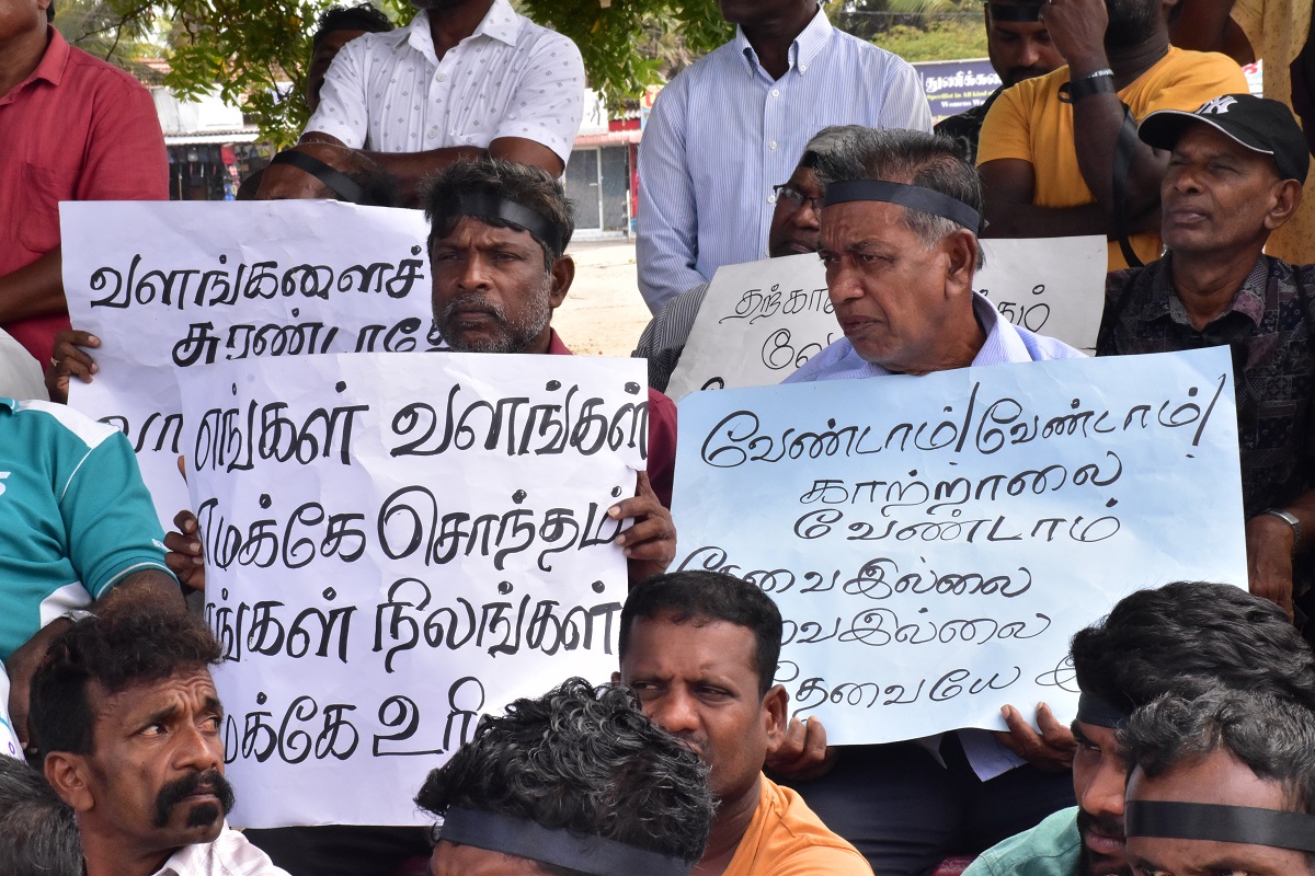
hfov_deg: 21.9
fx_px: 3397
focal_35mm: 93
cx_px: 658
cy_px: 438
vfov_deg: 14.7
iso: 2000
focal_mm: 62
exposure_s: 1/200
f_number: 22
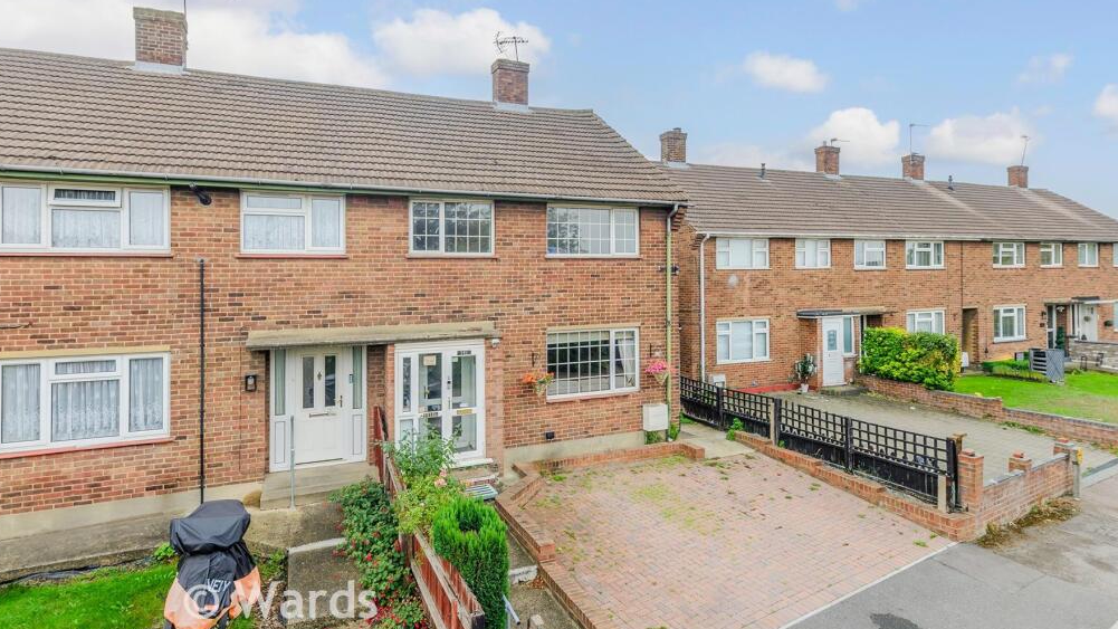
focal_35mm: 15
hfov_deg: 103.0
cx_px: 555
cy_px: 339
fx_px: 445
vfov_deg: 70.4
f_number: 8
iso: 100
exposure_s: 1/60
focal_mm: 14
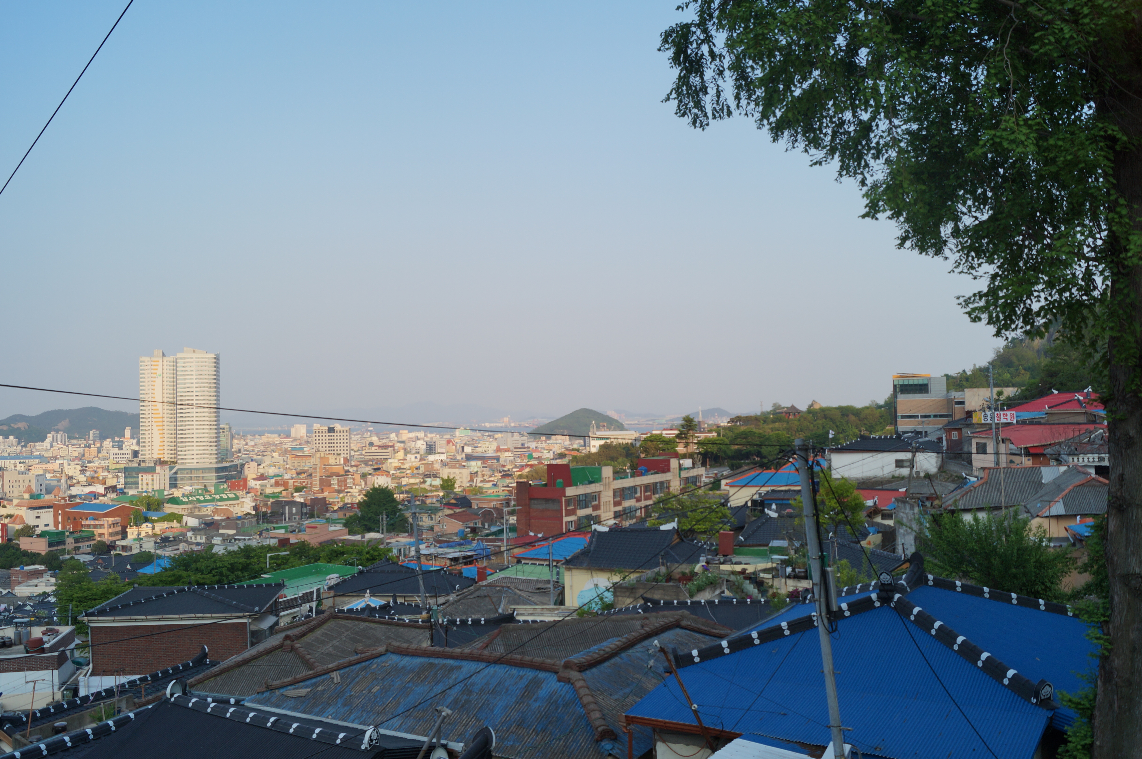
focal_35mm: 27
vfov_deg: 47.8
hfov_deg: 67.4
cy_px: 380
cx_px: 571
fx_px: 856
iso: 100
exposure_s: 1/200
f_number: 7.1
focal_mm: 18
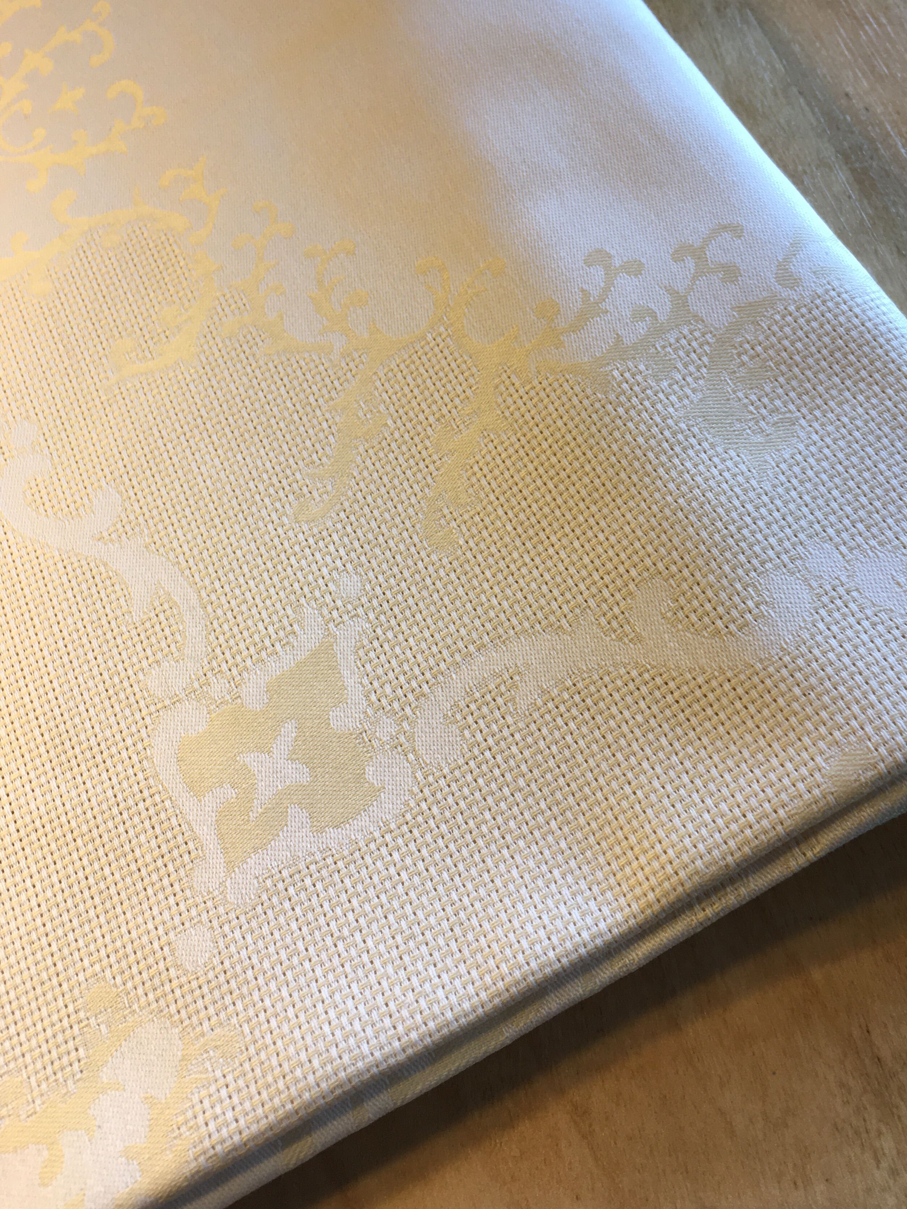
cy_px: 522
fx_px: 1223
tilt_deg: -62.6
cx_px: 536
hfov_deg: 40.6
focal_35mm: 35
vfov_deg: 52.5
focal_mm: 4.15
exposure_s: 1/100
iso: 32
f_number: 2.2
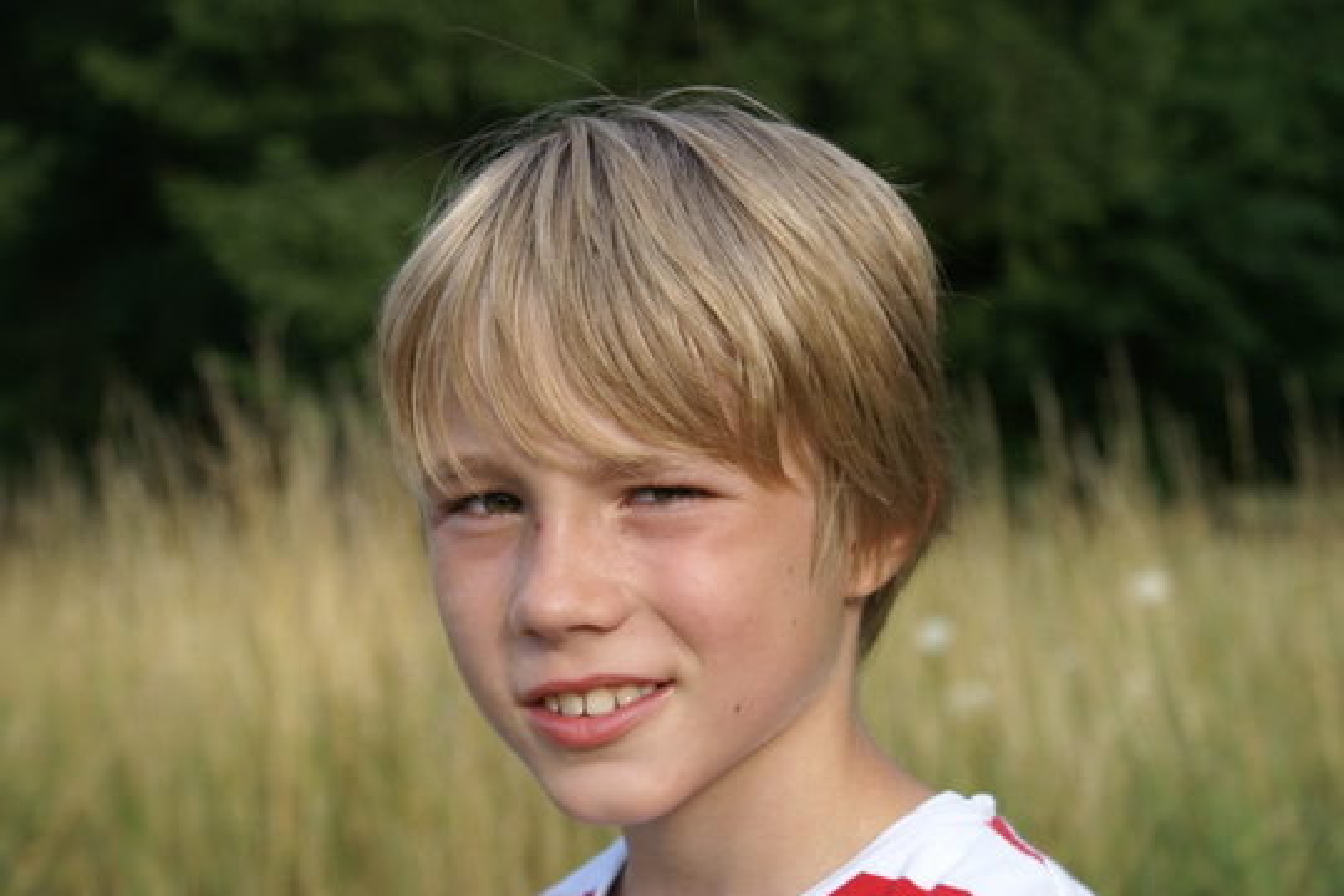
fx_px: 2800
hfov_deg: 27.0
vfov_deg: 18.2
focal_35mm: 75
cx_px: 672
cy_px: 448
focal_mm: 50
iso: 125
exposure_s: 1/200
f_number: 5.6
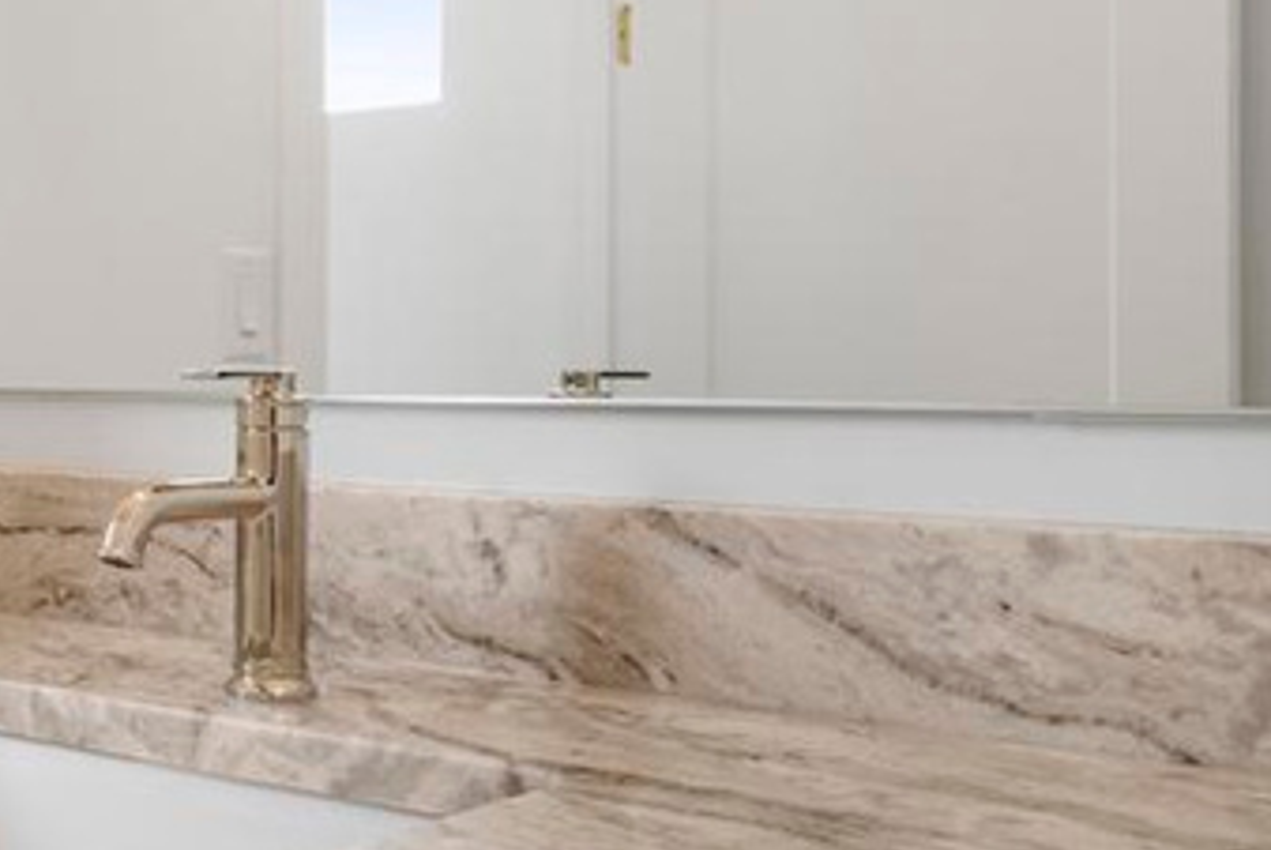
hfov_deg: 35.4
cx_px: 143
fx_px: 1873
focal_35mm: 53
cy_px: 337
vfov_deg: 25.5
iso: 250
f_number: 9
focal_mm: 28
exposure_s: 1/40
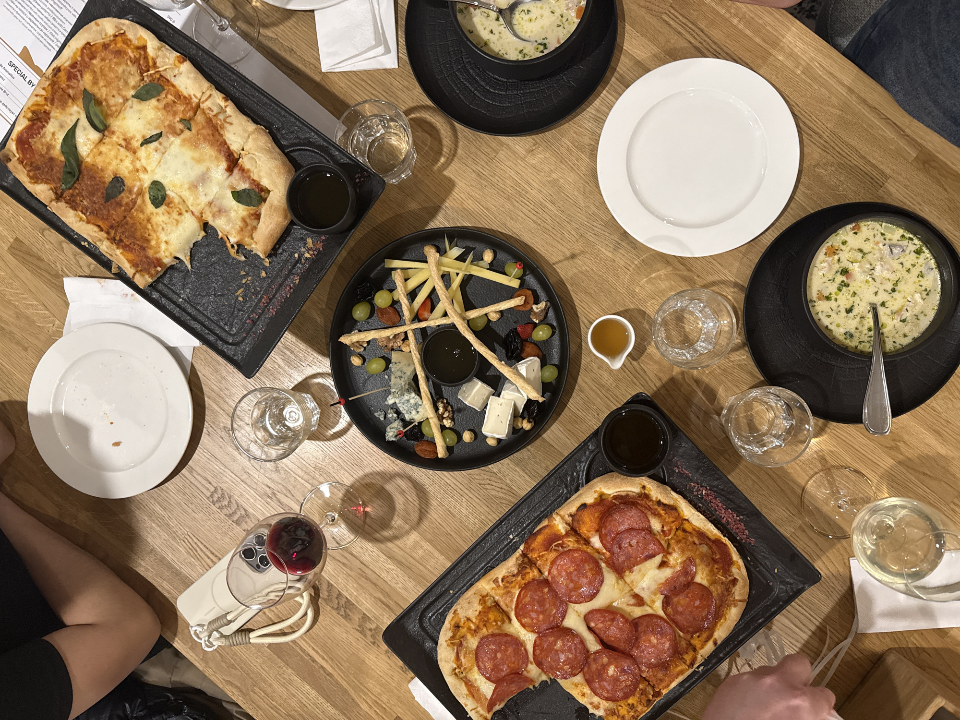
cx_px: 480
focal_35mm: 24
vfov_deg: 56.8
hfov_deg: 71.6
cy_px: 360
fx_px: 666
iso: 400
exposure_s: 1/50
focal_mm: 6.76
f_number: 1.78
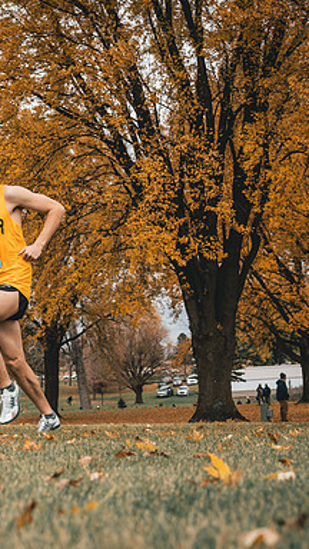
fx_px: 1194
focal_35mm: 82
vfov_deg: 25.9
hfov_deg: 14.5
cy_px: 274
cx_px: -3
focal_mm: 50
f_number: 6.3
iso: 400
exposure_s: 1/800
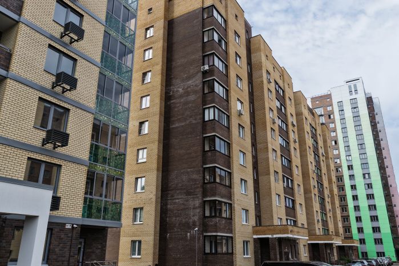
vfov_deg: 46.4
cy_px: 133
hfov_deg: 65.5
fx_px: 310
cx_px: 200
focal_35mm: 28
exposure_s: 1/180
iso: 230
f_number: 2.8
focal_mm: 14.45
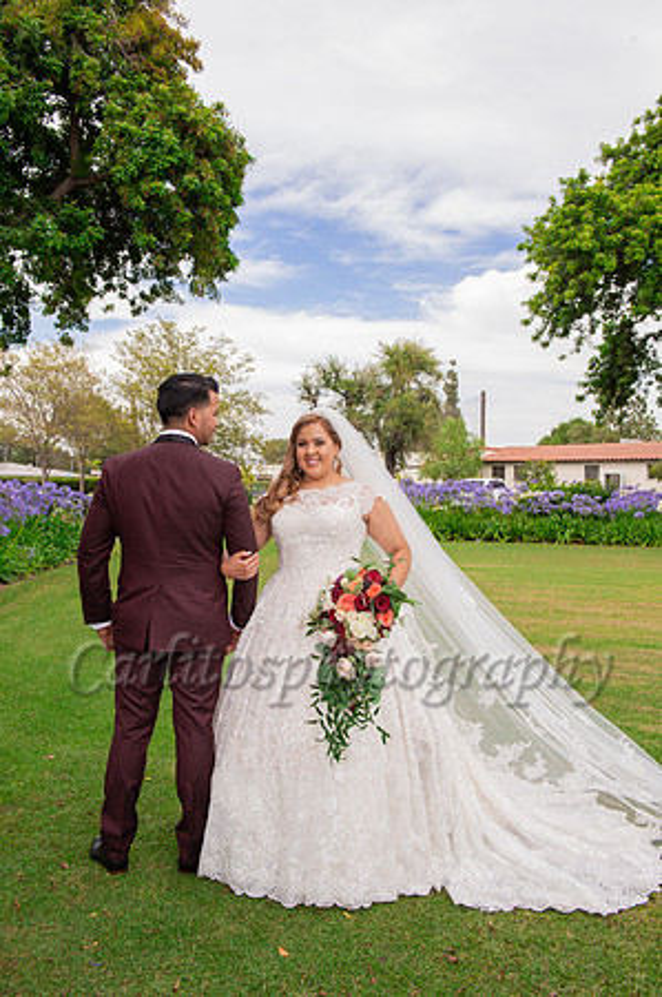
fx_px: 885
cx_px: 331
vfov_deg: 58.8
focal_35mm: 32
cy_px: 498
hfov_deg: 41.0
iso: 400
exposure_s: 1/250
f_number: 8
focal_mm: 32
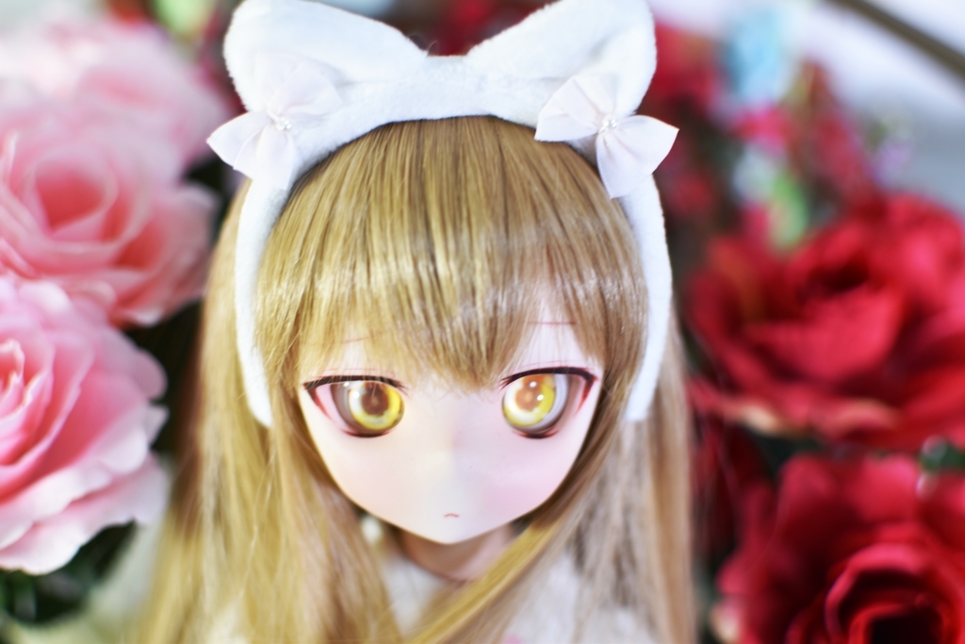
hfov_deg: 37.8
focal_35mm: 52
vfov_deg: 25.8
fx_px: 1407
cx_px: 482
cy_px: 322
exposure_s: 1/25
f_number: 2.5
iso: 100
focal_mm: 35
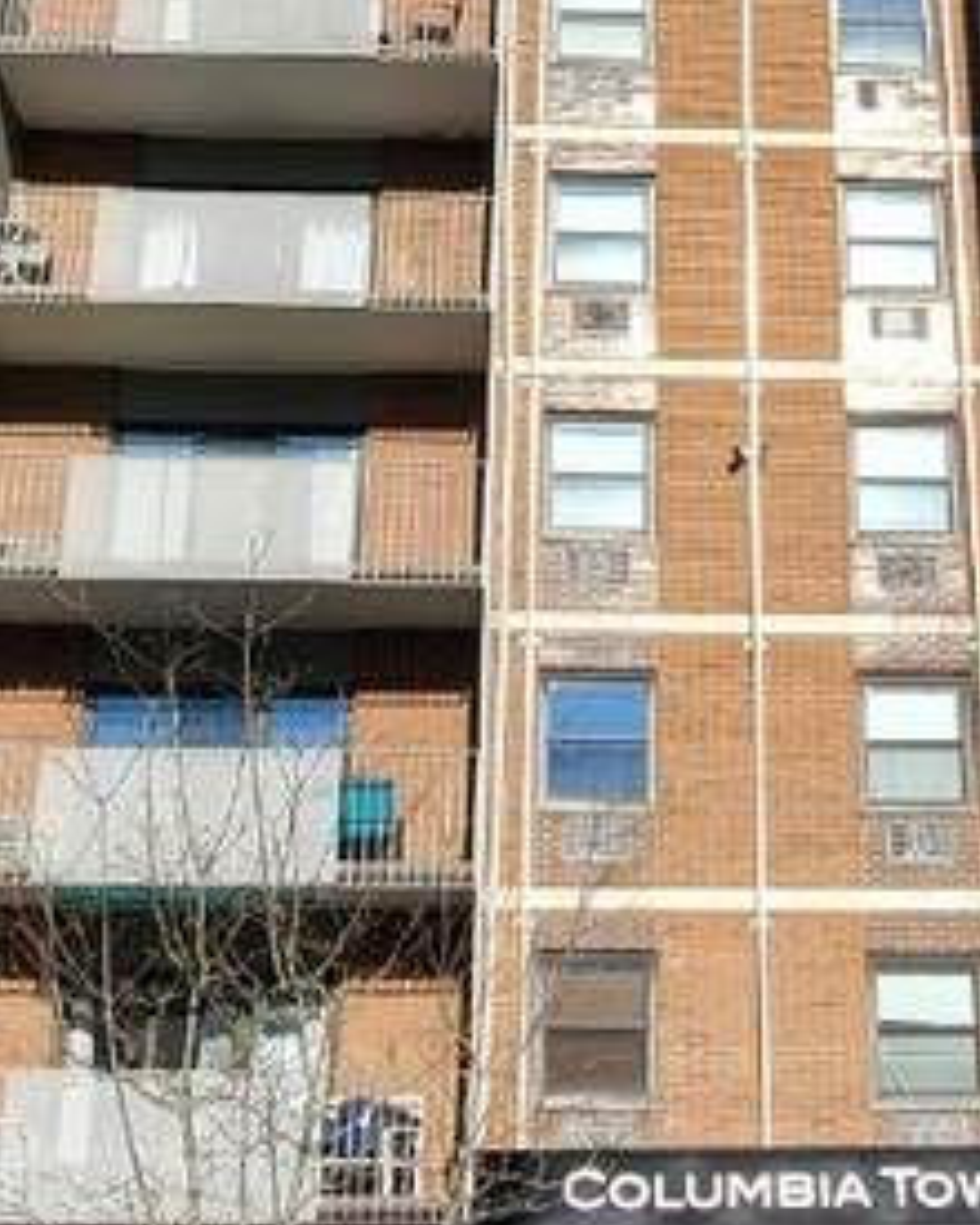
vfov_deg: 31.4
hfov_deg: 25.7
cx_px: 633
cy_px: 316
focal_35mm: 59
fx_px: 2139
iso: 50
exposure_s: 1/1013
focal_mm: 1.8
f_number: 2.2
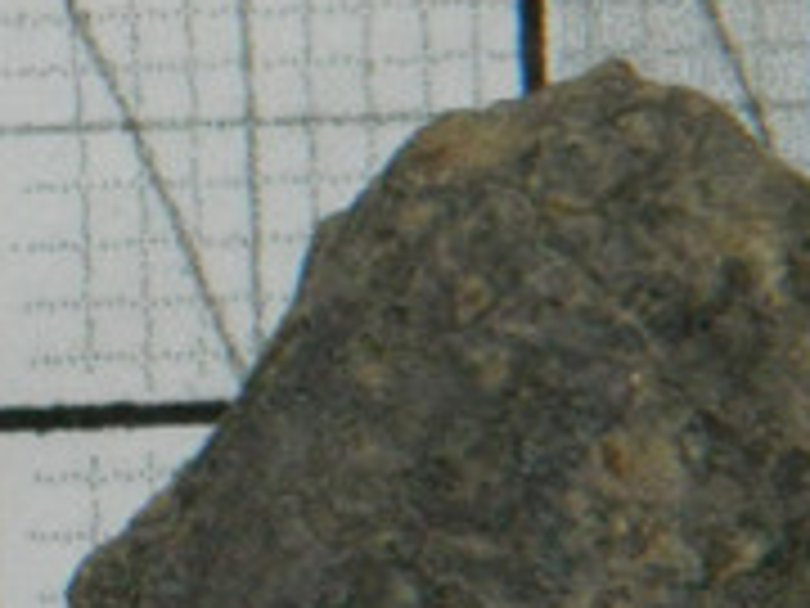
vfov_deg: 3.0
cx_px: -808
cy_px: 374
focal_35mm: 498
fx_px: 11653
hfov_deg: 3.9
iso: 200
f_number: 11.9
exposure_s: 1/50
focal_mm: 15.1
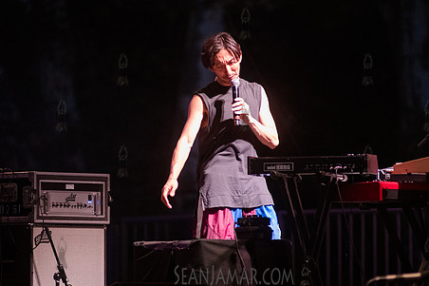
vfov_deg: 4.5
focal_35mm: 306
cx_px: 224
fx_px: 3645
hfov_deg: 6.7
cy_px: 106
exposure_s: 1/500
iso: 5000
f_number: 3.2
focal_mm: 200
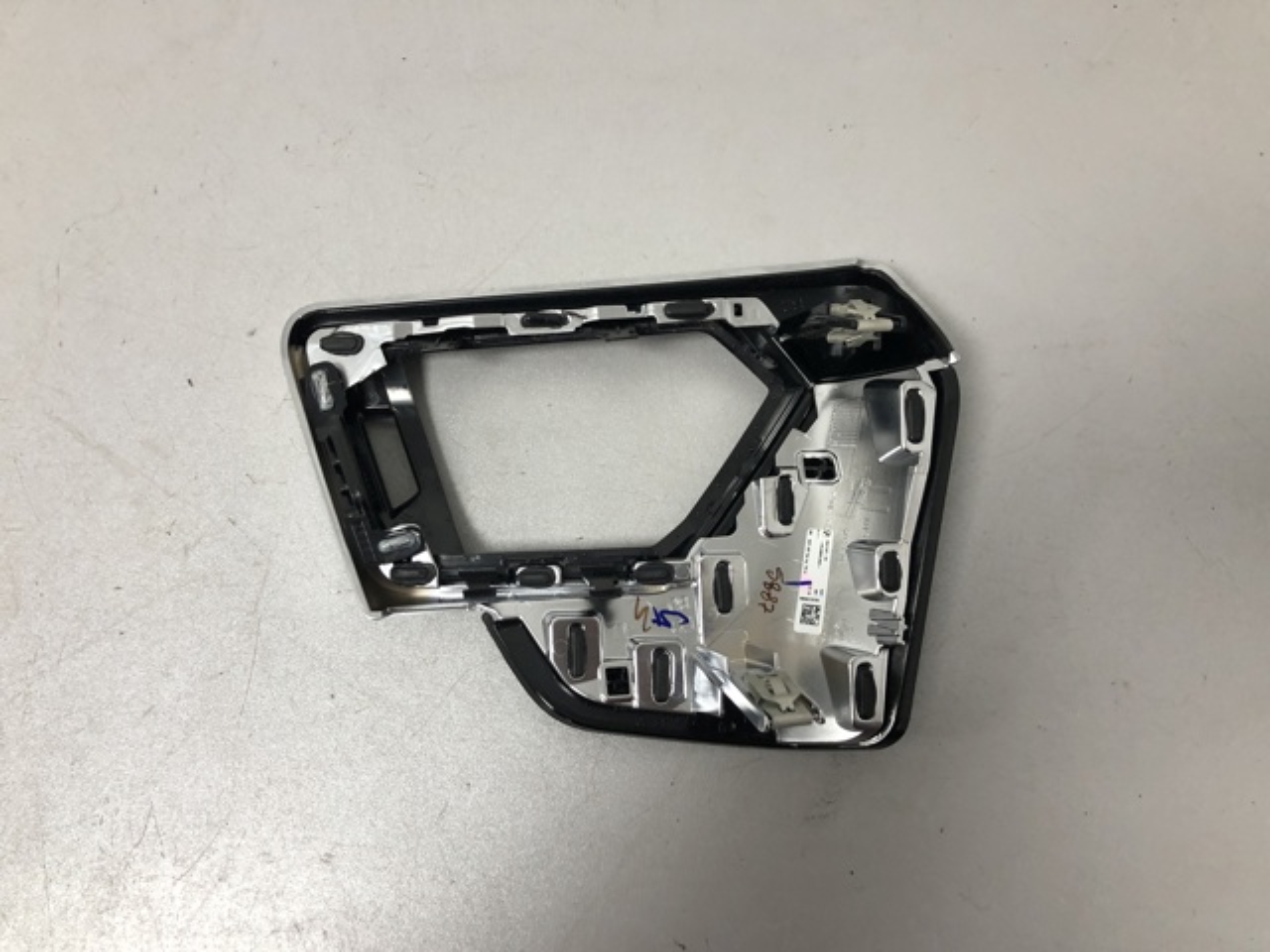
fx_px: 1027
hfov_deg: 63.4
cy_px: 476
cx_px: 635
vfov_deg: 49.7
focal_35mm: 28
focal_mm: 4
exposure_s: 1/33
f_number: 1.8
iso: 32
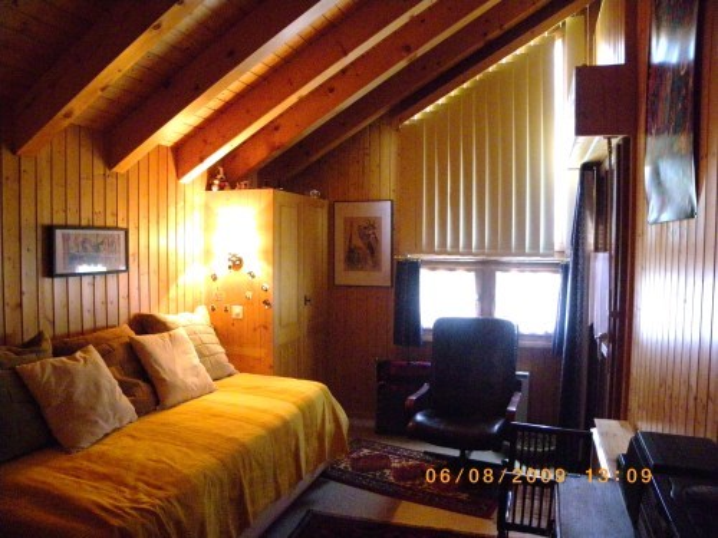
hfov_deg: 67.3
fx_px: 539
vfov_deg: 53.1
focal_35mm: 26
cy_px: 269
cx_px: 359
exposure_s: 1/30
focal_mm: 4.6
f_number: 2.8
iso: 800
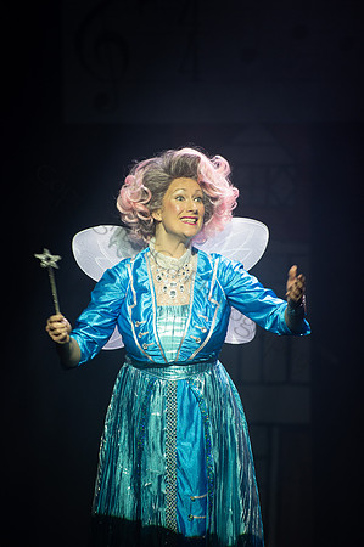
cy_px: 274
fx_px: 3040
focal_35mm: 200
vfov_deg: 10.3
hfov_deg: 6.9
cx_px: 182
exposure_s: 1/200
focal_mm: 200
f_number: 2.8
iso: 1000
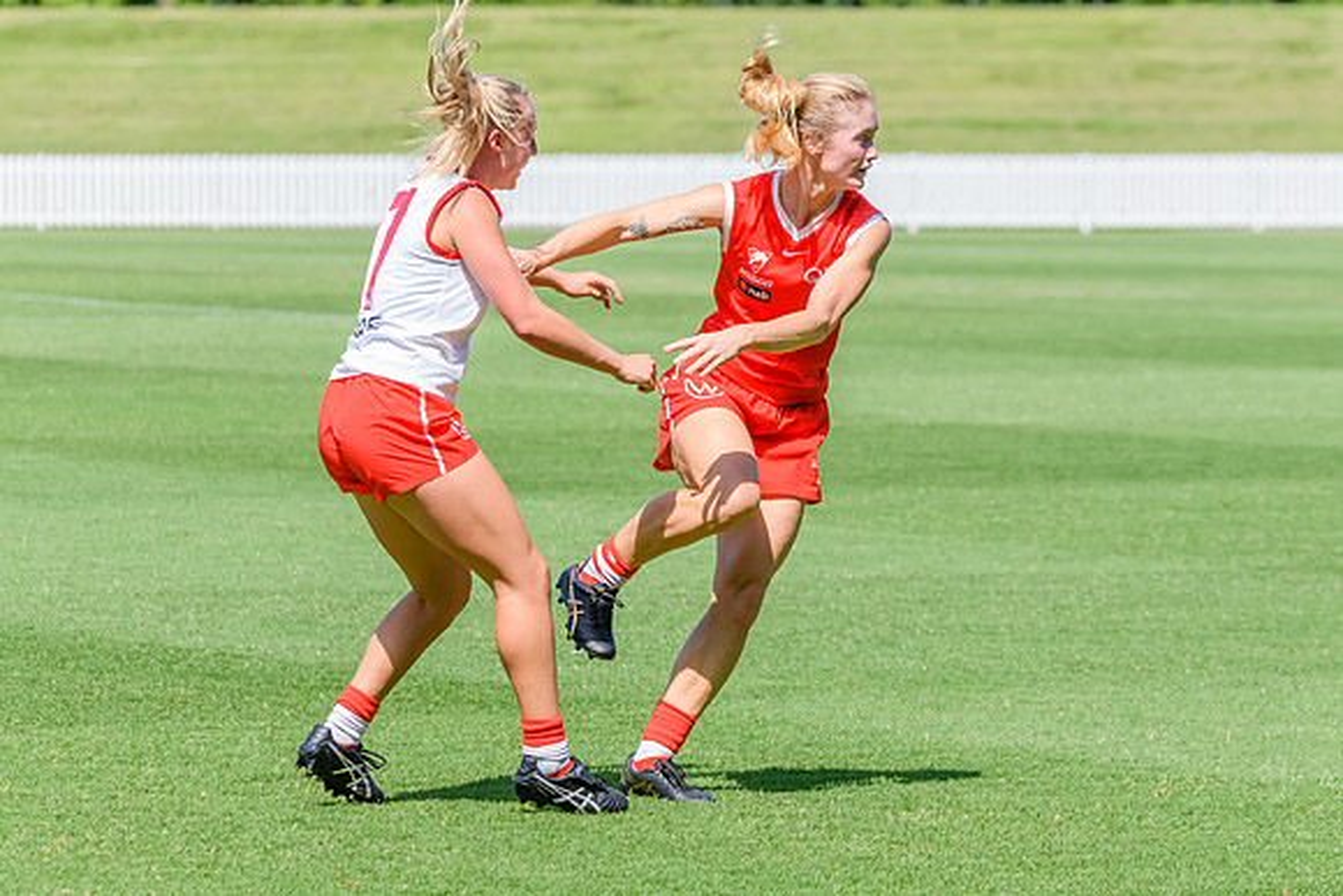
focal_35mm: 280
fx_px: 10429
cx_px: 740
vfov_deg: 4.9
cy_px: 485
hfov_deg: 7.4
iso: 800
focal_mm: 200
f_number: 8
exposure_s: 1/2000
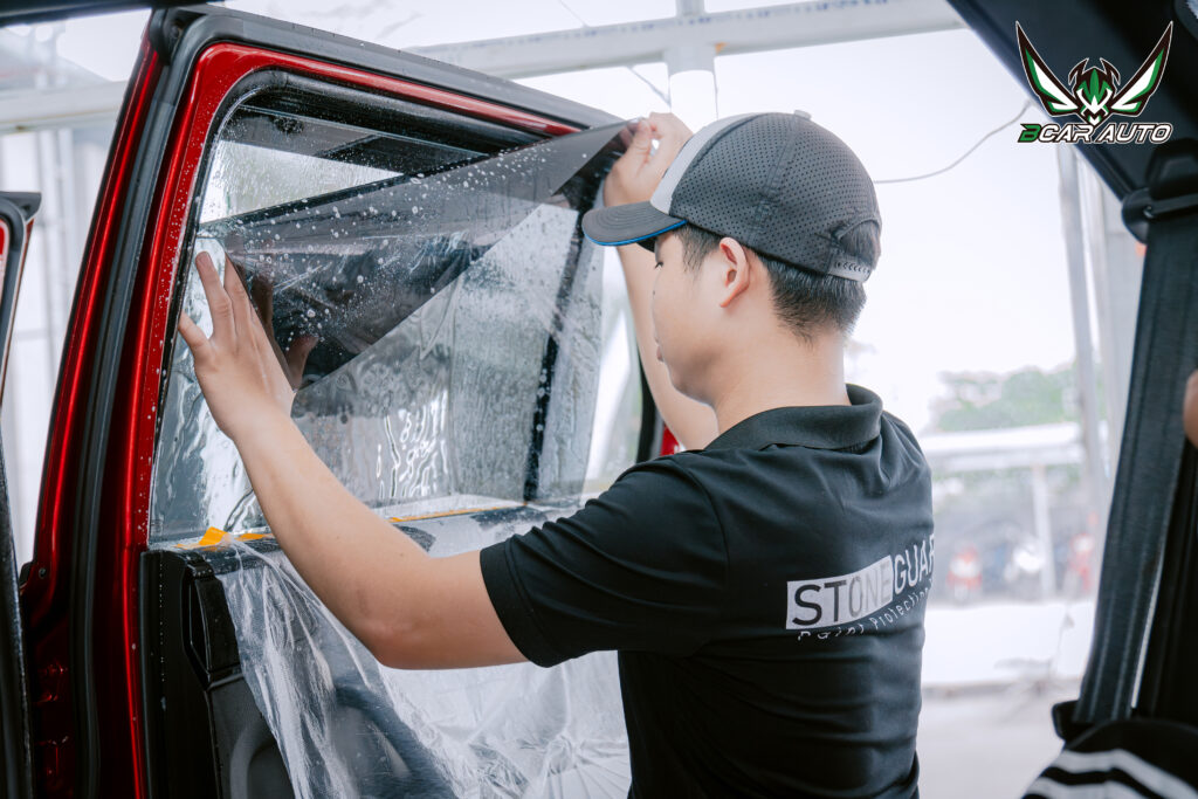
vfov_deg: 22.6
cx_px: 599
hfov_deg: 33.4
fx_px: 1997
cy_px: 400
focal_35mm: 60
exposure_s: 1/400
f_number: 2.8
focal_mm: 40
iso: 1000
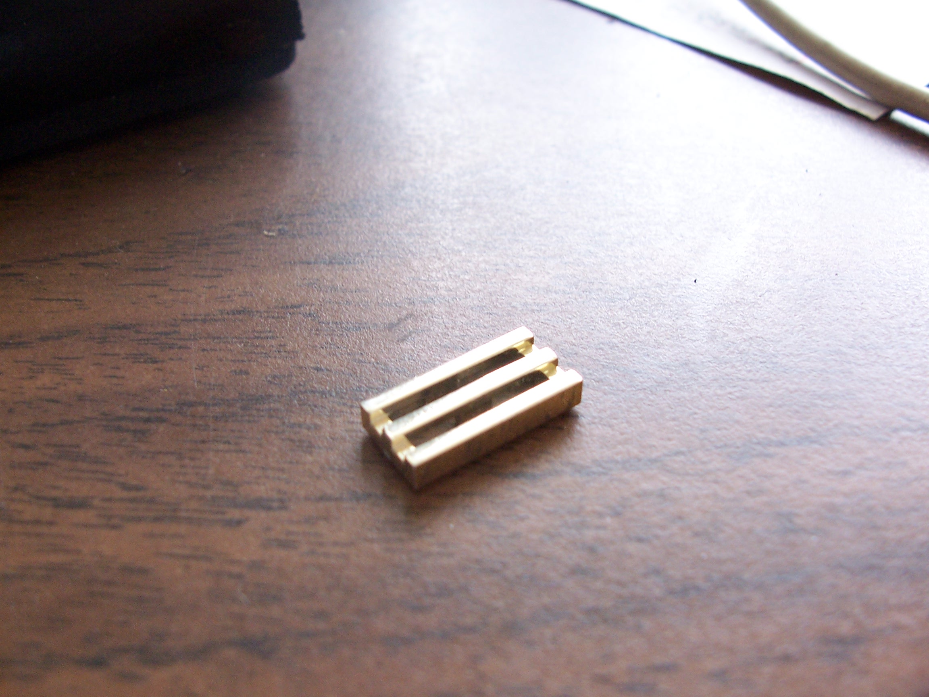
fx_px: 939
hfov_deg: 52.6
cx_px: 464
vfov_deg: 40.7
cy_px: 348
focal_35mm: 35
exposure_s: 1/30
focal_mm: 6
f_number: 2.8
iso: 140
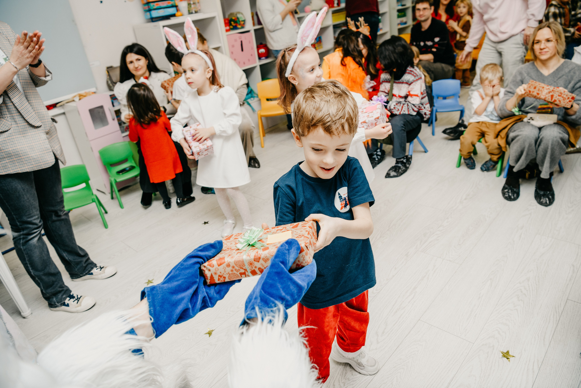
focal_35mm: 24
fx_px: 387
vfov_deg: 53.1
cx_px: 290
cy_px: 194
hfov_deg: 73.7
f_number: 4.5
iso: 250
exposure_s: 1/160
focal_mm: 24
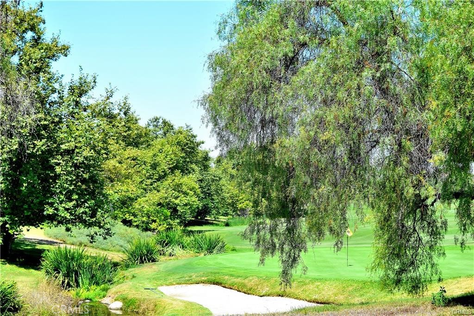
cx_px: 237
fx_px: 948
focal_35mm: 72
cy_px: 158
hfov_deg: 28.1
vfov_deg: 18.9
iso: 200
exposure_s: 1/320
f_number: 9
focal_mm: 48
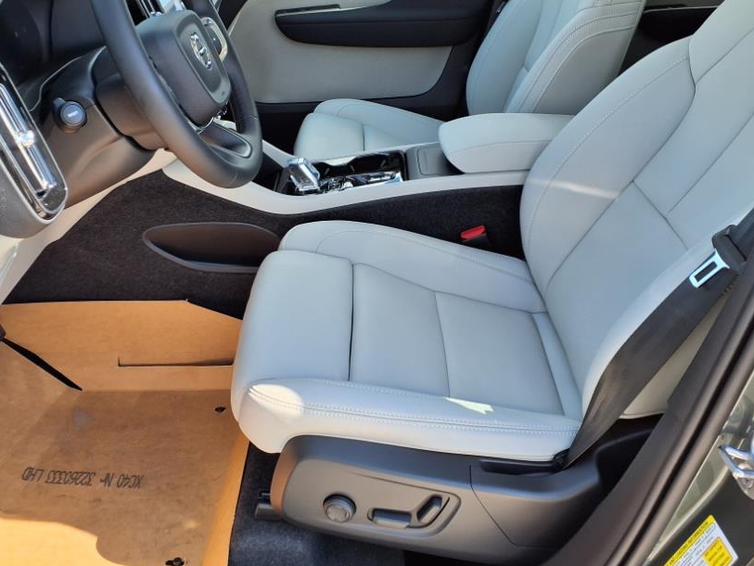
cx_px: 332
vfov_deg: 41.5
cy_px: 217
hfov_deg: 53.8
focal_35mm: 34
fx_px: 741
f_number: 1.9
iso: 40
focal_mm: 3.58
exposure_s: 1/312
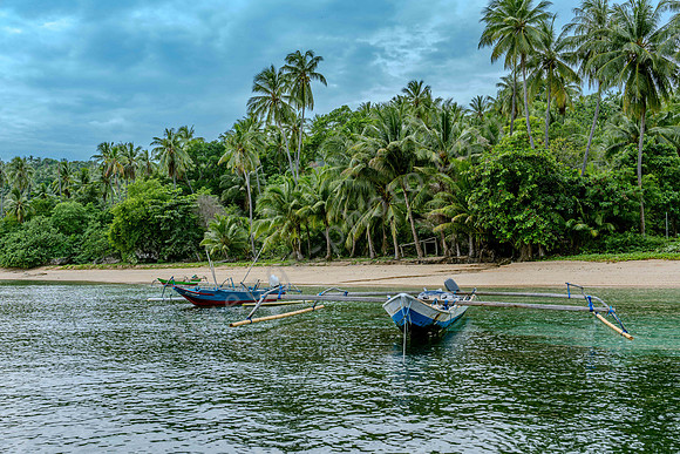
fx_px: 756
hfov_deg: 48.4
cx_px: 340
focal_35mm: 40
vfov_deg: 33.4
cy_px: 227
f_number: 6.3
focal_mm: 40
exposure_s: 1/200
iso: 125
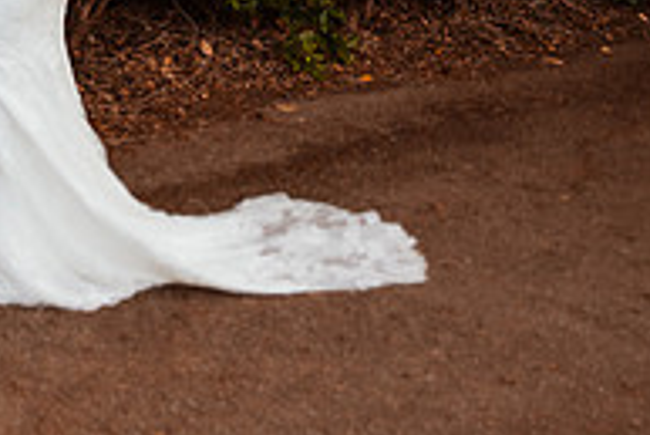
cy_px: -37
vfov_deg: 15.9
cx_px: -108
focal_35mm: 84
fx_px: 1518
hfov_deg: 22.5
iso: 500
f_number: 2.8
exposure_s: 1/640
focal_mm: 28
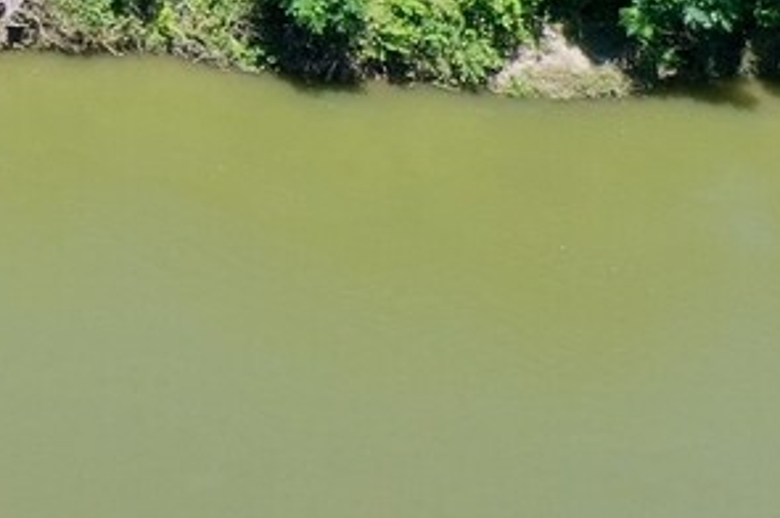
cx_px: -1105
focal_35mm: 154
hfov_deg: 11.1
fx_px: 3333
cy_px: -314
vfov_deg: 8.6
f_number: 5
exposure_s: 1/240
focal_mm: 10.26
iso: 100
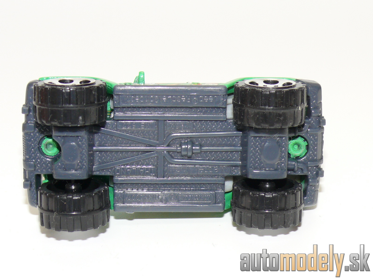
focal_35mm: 103
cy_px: 140
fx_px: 1110
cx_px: 186
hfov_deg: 19.1
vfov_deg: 14.4
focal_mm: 13.6
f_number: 4
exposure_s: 1/30
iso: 100
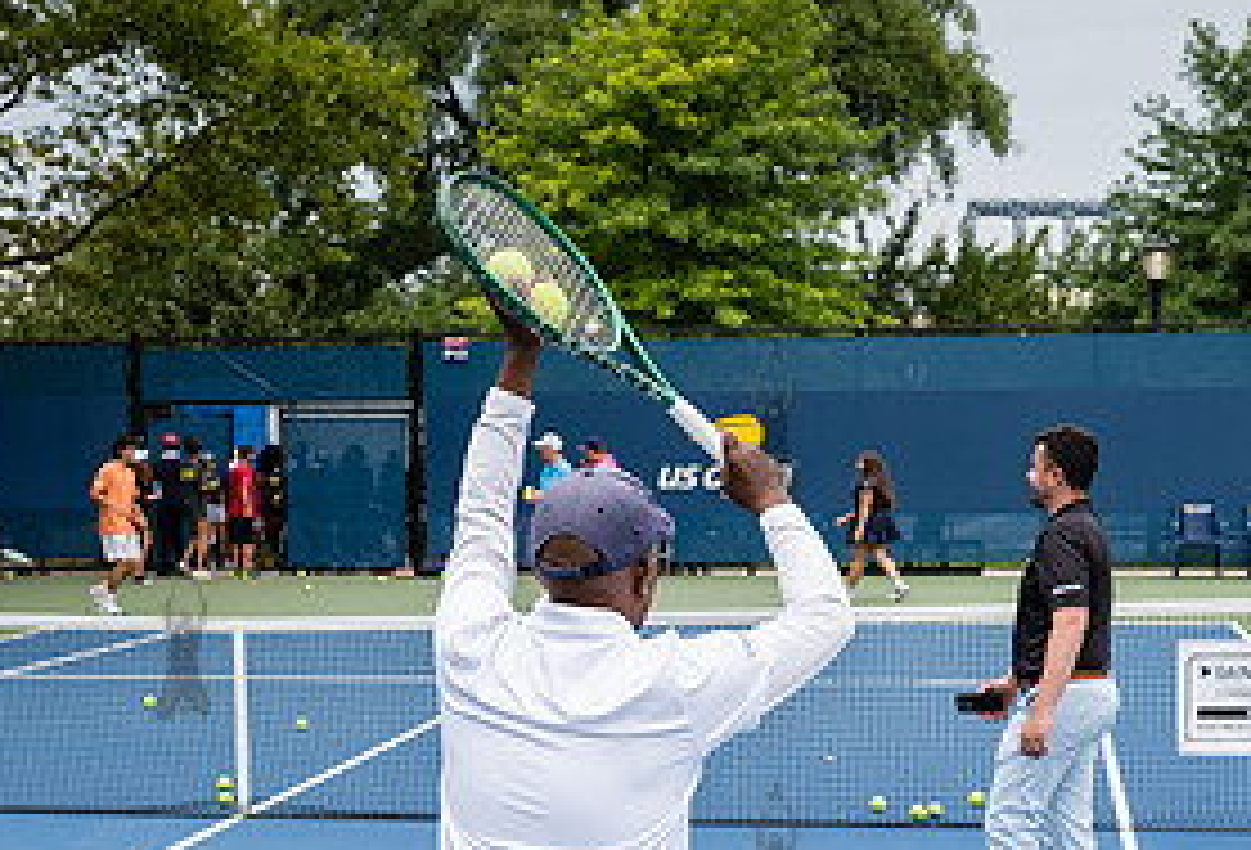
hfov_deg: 28.3
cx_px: 639
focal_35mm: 71
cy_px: 786
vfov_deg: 19.1
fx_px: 2482
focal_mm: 31
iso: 400
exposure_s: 1/1250
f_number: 4.5
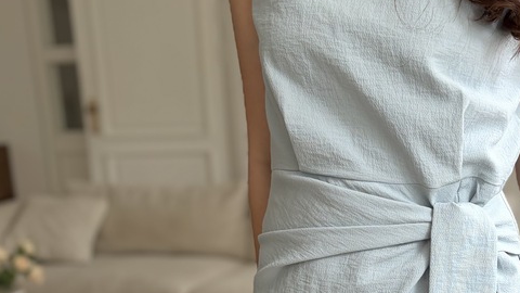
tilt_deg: -15.2
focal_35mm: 59
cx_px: 369
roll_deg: +1.1
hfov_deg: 34.9
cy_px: 307
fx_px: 814
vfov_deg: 19.7
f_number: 1.6
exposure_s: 1/122
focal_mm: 5.96
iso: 50
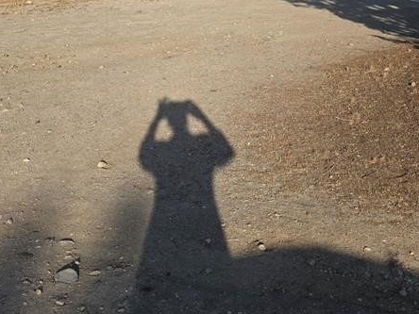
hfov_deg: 36.1
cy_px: -33
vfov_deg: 25.5
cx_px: 170
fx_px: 642
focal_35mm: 53
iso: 80
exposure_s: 1/6355
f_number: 1.7
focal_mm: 6.3
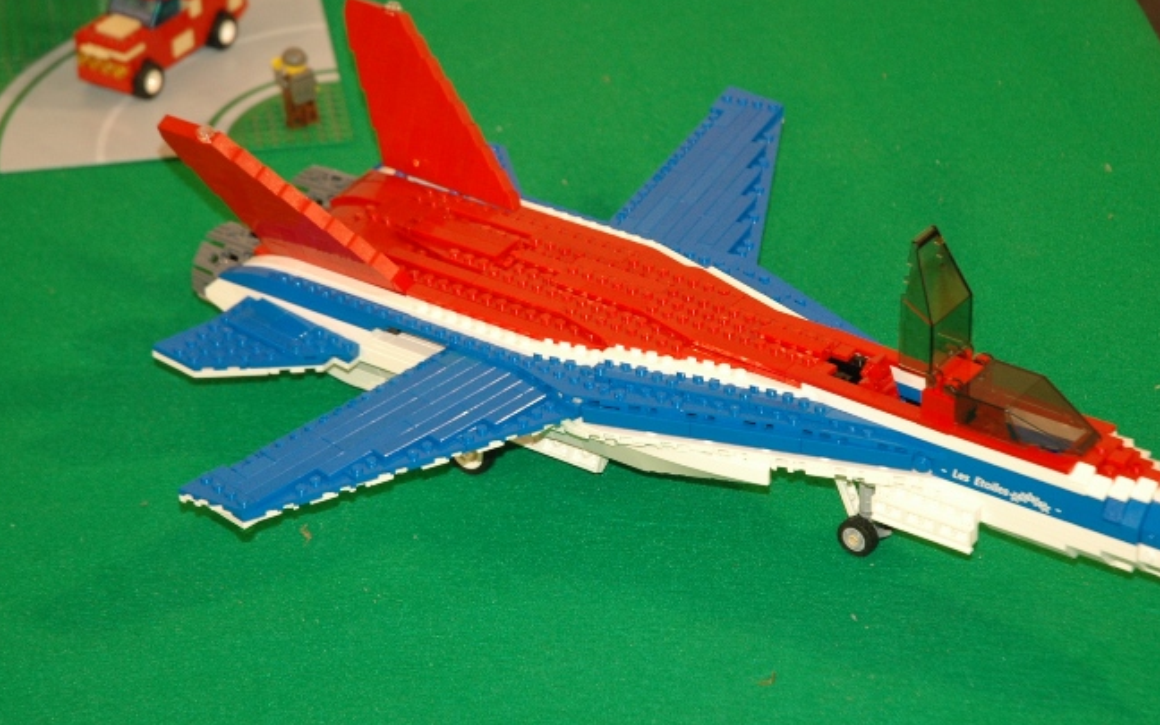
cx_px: 635
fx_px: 4173
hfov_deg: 15.8
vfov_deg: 9.9
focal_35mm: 132
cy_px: 355
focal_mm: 70
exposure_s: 1/60
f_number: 4.5
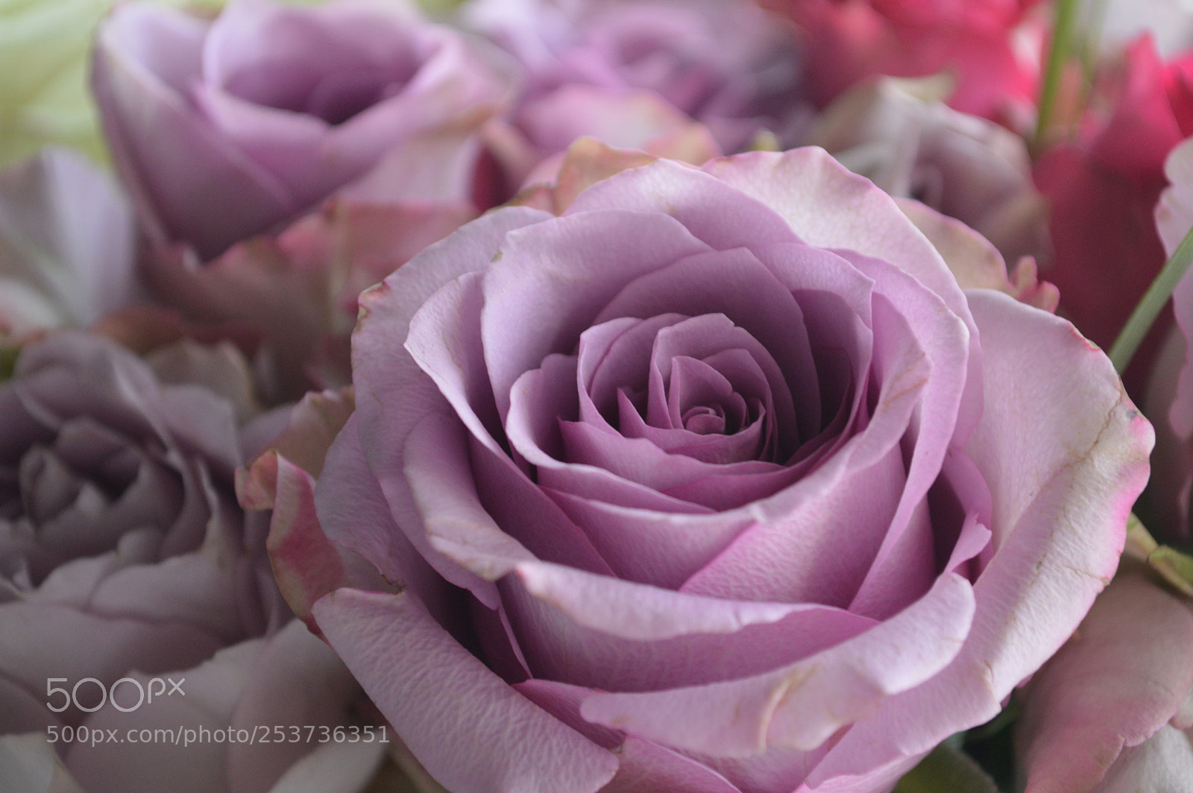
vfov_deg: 16.5
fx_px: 2732
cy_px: 396
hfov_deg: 24.6
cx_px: 596
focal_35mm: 82
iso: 800
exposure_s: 1/30
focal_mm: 55
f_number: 5.6
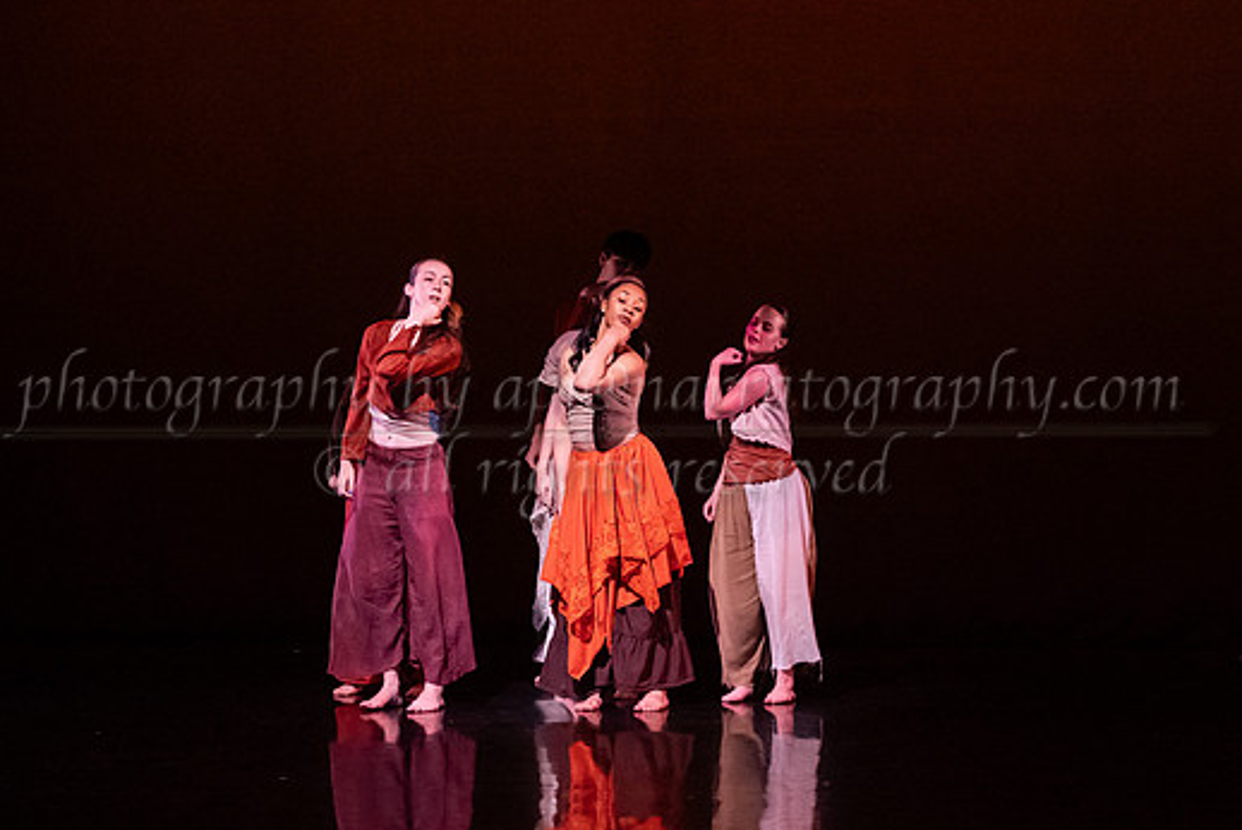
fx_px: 3797
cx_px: 614
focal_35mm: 110
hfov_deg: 18.6
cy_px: 387
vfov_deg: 12.5
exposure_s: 1/400
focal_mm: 75
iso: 4000
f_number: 4
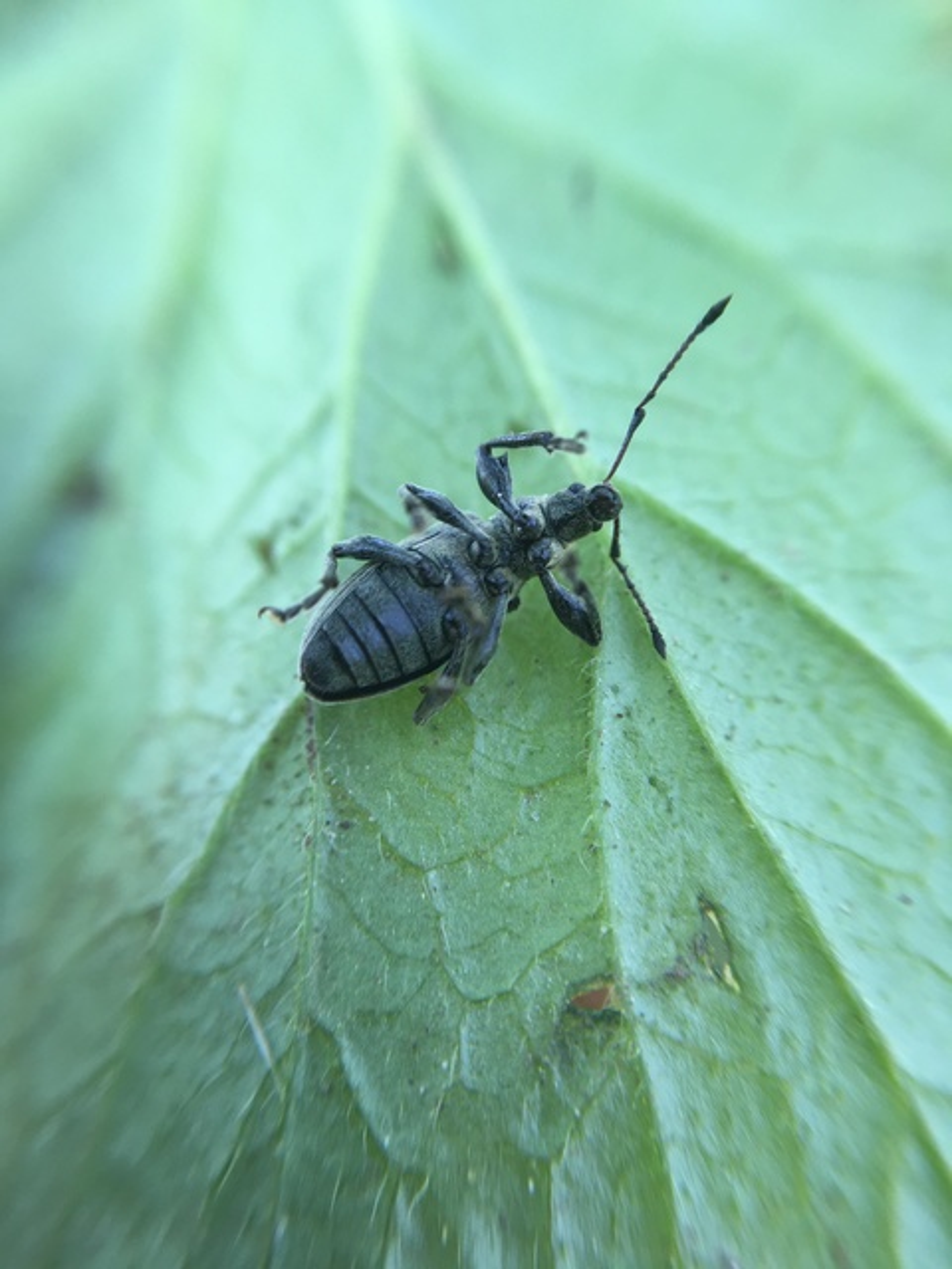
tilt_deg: -43.4
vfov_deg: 61.7
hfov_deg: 48.2
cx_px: 476
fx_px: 1063
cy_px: 634
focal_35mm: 29
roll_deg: +3.8
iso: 32
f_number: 2.2
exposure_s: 1/100
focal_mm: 4.15
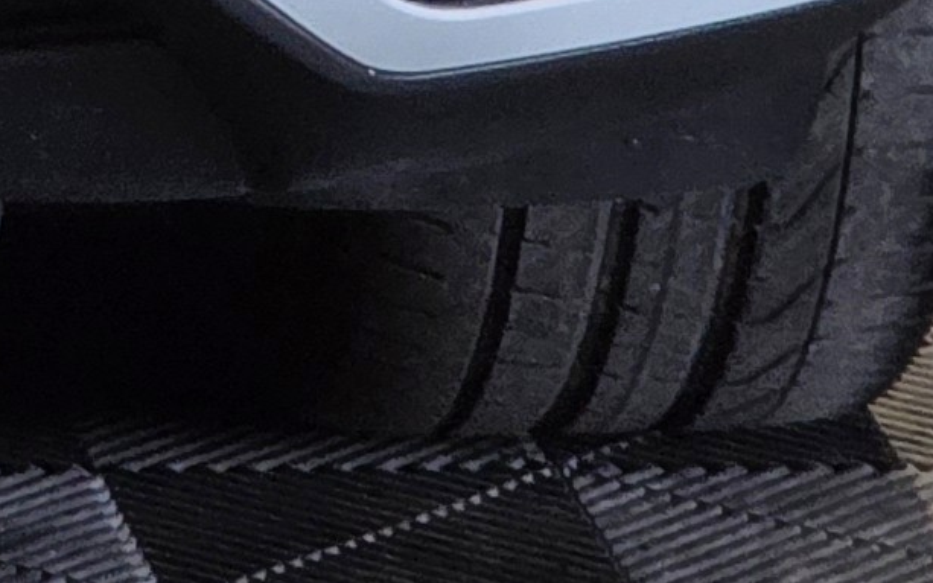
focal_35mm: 477
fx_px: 12128
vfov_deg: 2.7
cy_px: -1396
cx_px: -1256
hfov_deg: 4.3
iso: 80
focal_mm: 7.9
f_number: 2.4
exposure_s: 1/90.1
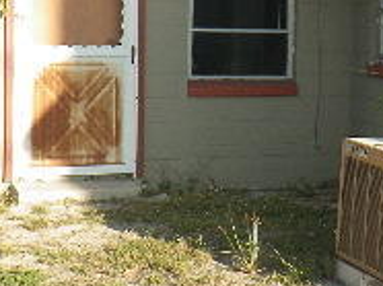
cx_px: 511
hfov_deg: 15.9
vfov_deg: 12.5
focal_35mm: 117
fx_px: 1293
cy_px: 12
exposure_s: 1/160
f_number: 4.6
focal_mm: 6.1
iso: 80
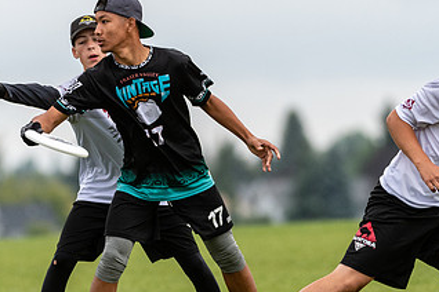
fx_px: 9669
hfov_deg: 2.6
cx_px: 204
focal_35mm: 793
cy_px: 121
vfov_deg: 1.7
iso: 1250
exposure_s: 1/2000
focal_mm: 290
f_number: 4
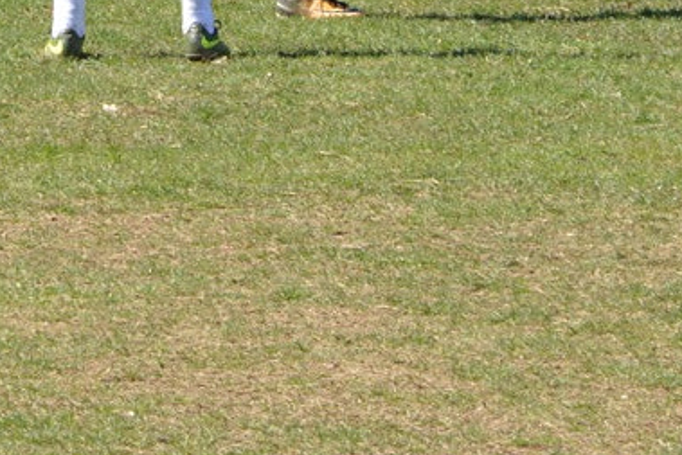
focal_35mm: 845
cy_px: -332
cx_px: 11
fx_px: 16013
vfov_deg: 1.6
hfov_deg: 2.4
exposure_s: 1/160
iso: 1000
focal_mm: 200
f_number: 22
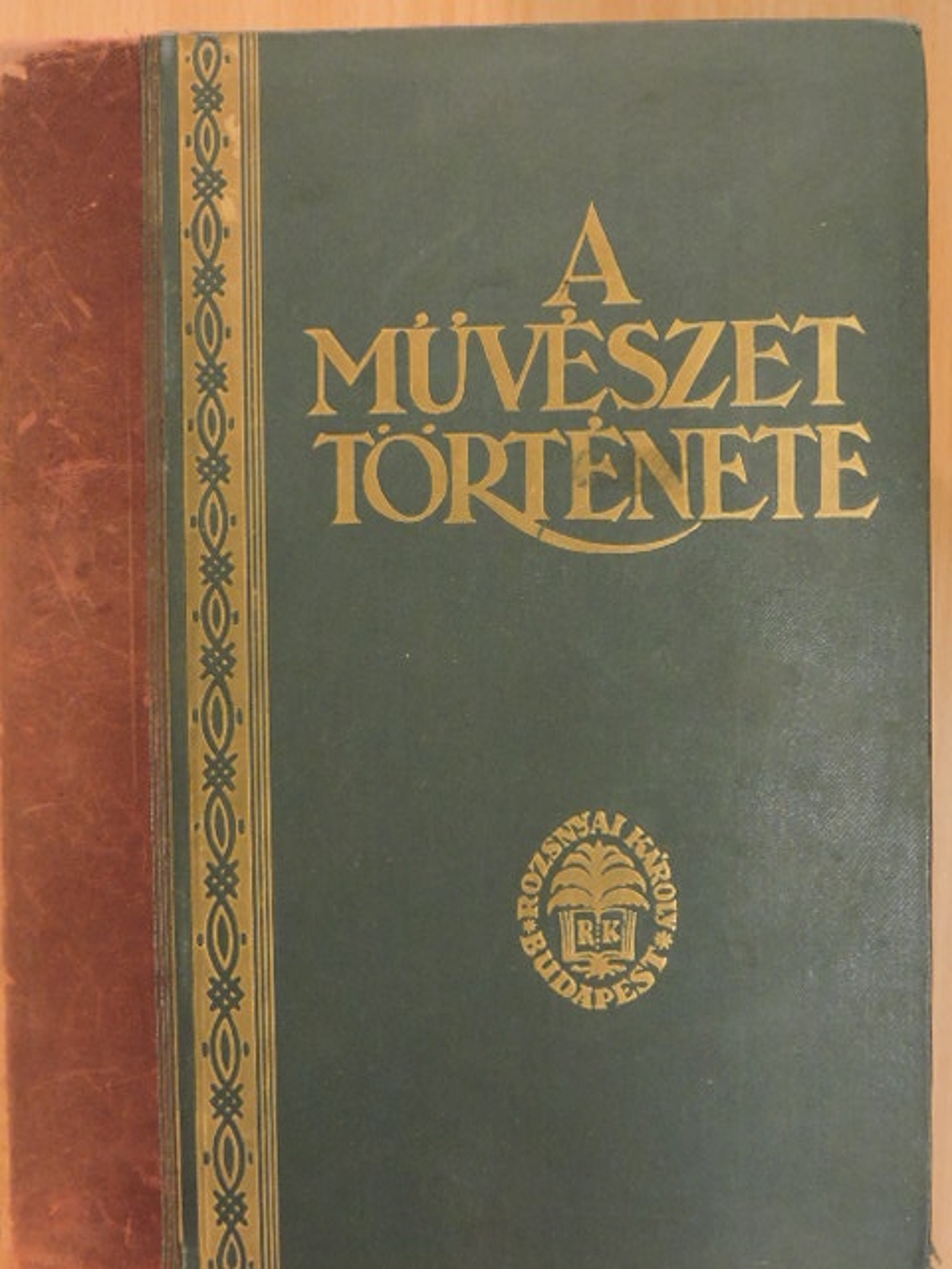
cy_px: 634
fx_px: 1650
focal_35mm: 45
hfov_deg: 32.2
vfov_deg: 42.1
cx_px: 476
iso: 800
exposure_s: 1/8
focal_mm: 8.1
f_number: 8
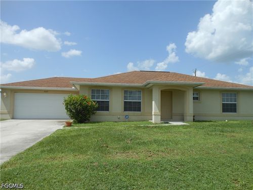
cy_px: 95
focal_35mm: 25
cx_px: 126
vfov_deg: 54.9
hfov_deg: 69.4
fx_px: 183
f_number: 3.2
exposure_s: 1/1250
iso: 80
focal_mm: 4.5
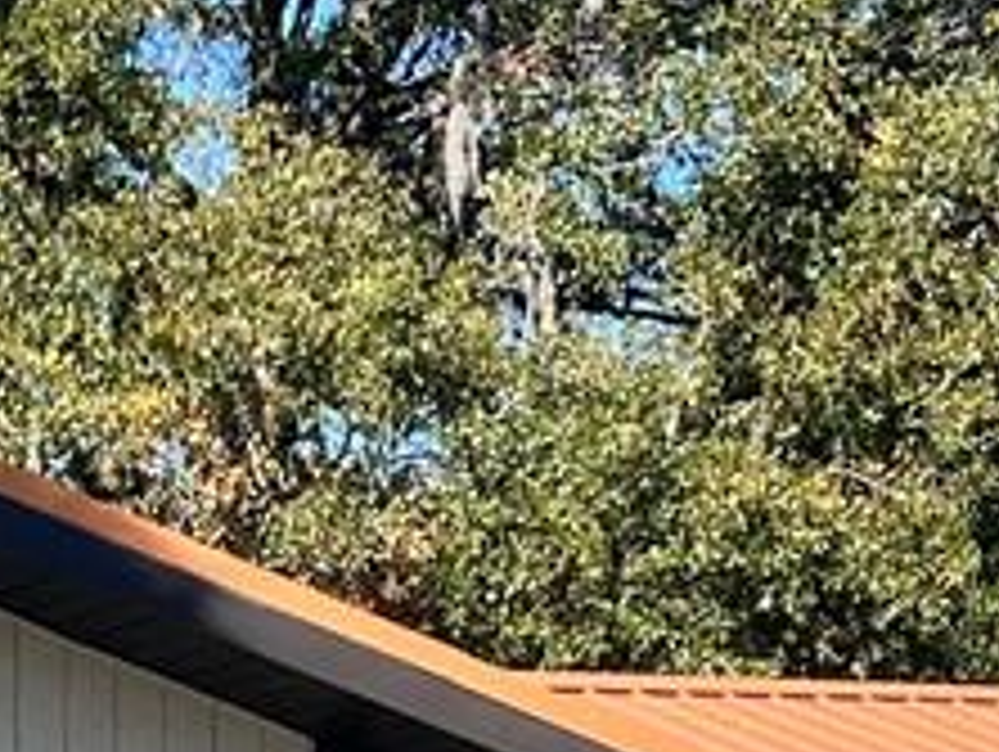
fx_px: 5403
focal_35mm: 187
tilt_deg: +1.4
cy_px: 1234
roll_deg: +0.8
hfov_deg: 10.4
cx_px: -94
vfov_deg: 7.8
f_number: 1.5
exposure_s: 1/3704
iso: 50
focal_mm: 5.7
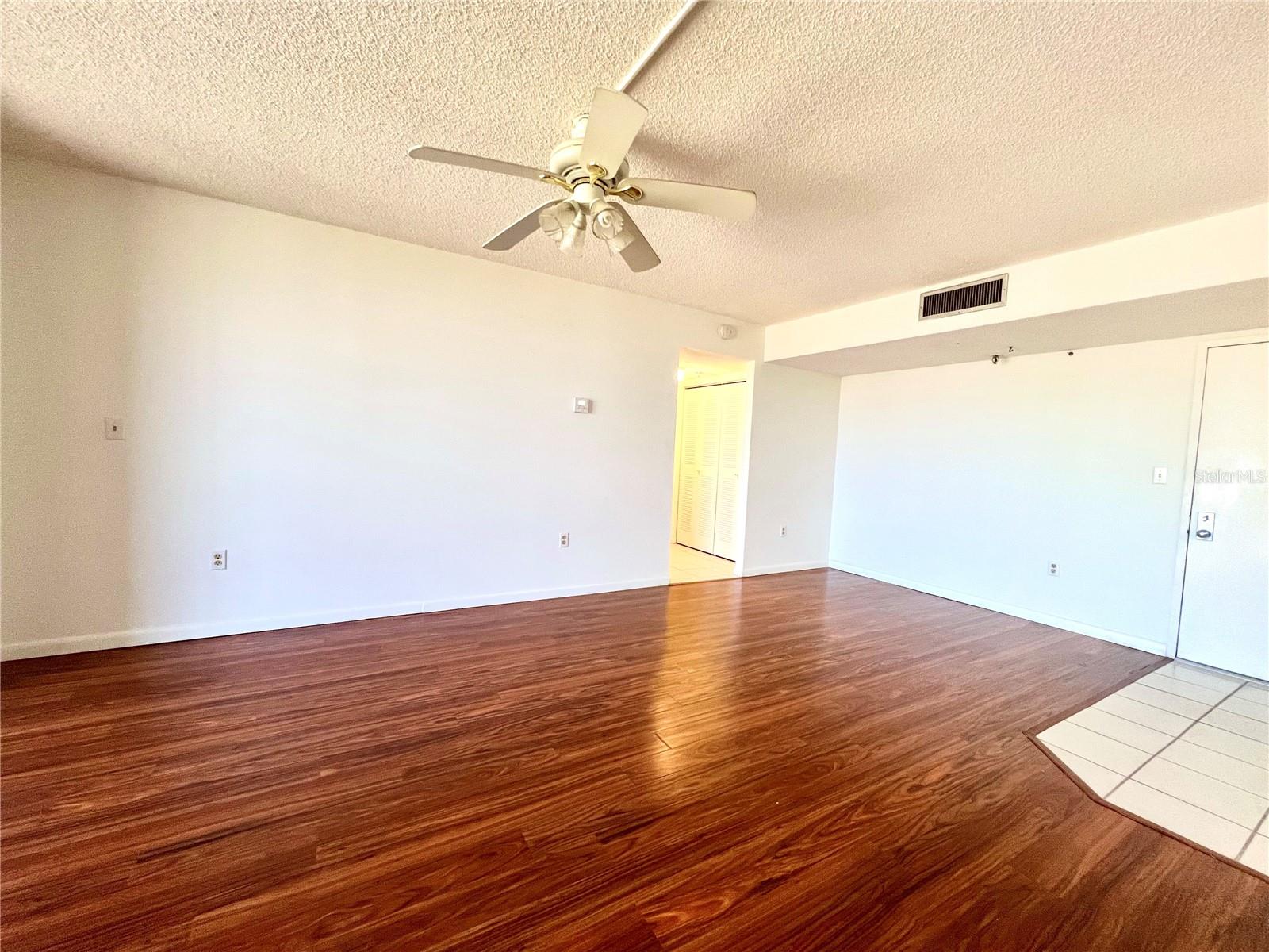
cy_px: 476
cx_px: 634
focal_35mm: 13
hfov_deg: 106.2
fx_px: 477
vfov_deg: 89.9
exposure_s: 1/60
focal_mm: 1.57
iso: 160
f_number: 1.8
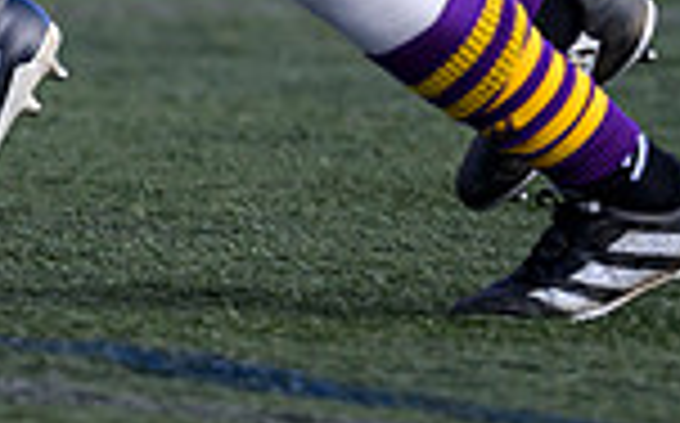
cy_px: -435
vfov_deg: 0.6
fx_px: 42743
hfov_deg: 0.9
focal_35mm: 2309
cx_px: -203
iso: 500
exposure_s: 1/3200
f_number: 3.2
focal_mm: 400
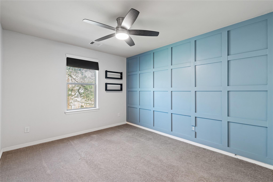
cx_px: 136
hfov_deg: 96.7
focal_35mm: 16
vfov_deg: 73.7
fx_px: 121
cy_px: 91
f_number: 9
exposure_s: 1.3
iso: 200
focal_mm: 16
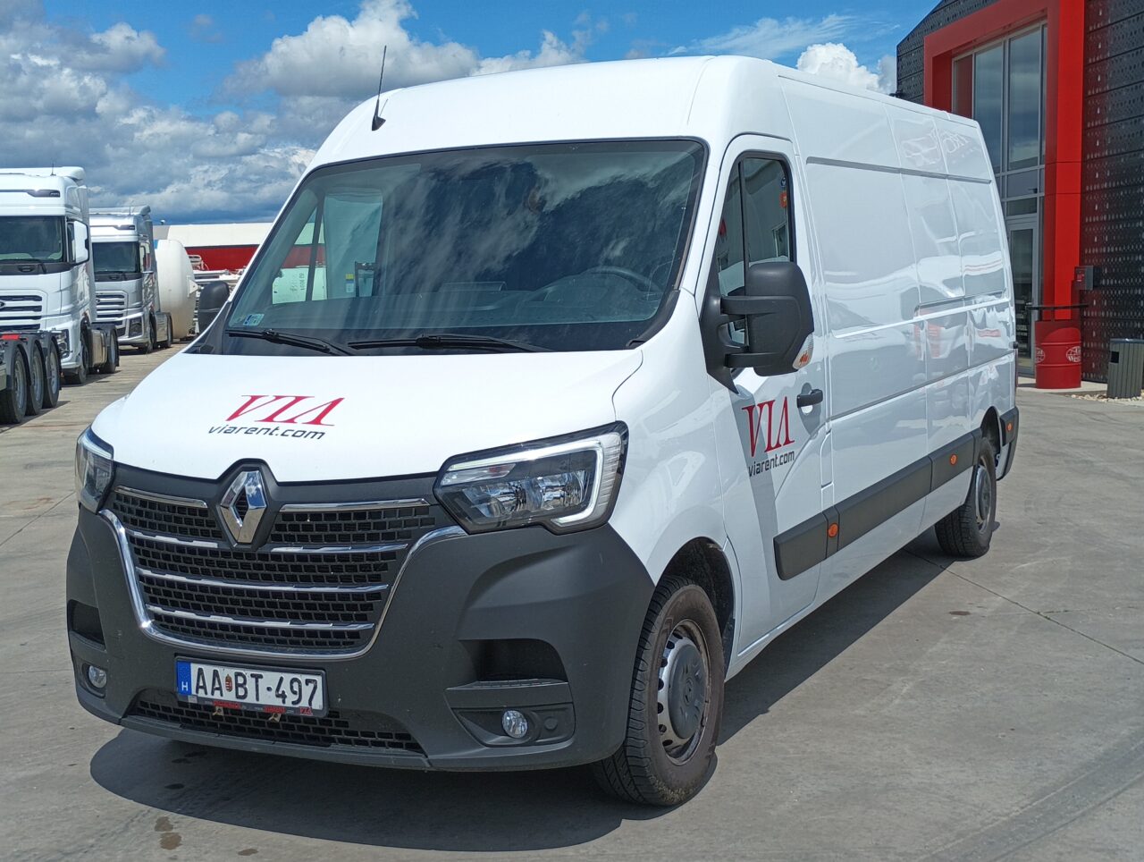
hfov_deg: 42.0
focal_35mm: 45
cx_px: 572
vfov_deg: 32.3
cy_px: 431
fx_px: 1489
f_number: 1.8
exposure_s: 1/1233
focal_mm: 4.26
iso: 50
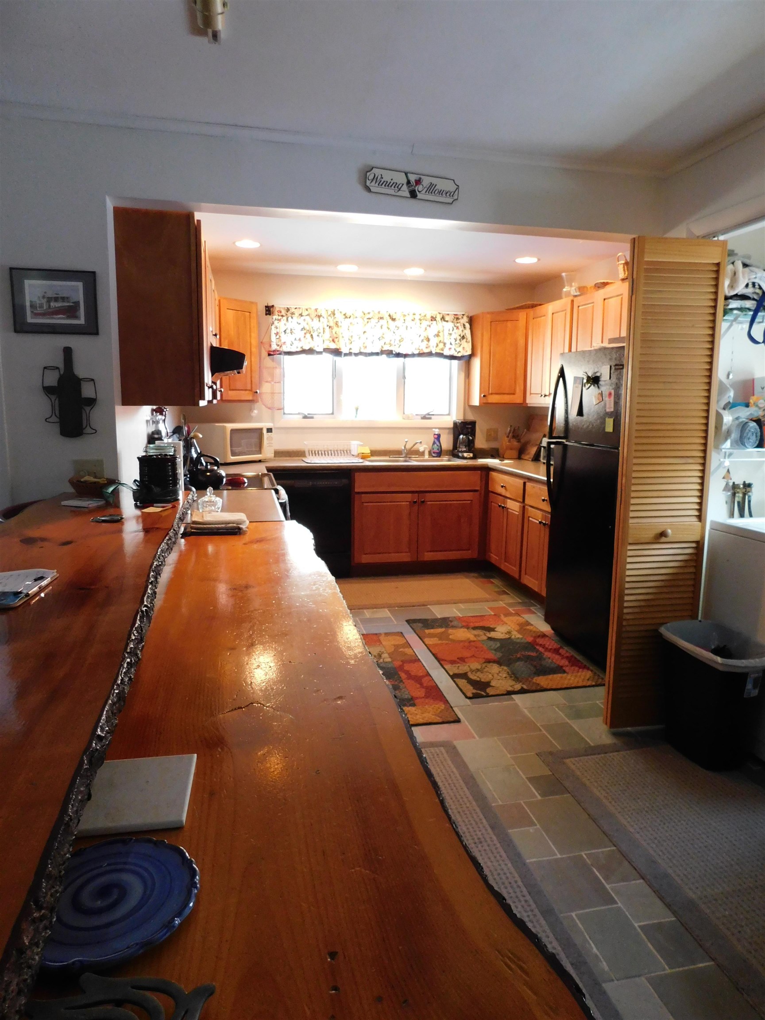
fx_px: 678
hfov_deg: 58.9
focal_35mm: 23
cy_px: 510
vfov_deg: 73.9
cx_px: 382
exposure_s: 1/20
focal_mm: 4
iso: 400
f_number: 3
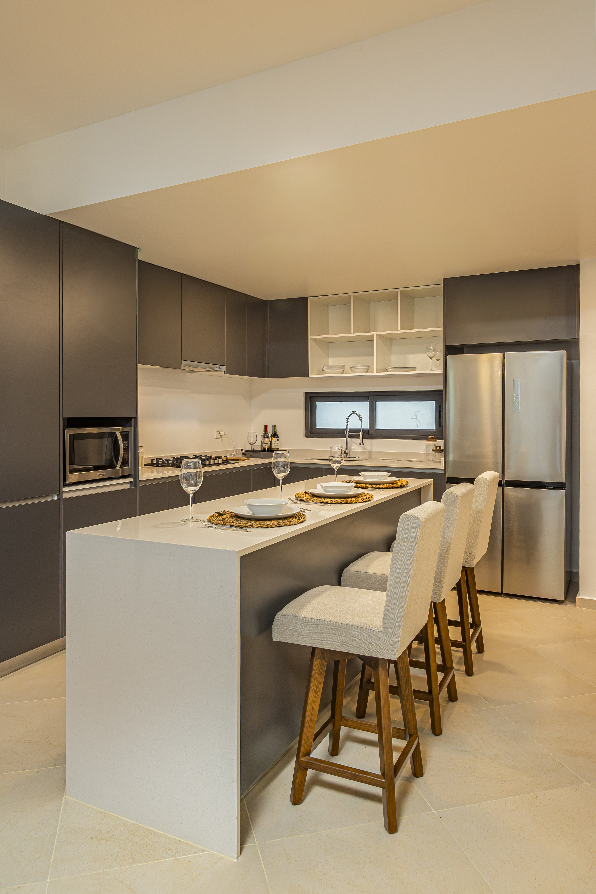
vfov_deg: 73.7
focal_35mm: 24
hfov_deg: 53.1
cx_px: 298
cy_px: 447
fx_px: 596
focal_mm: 16
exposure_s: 1/15
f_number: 8
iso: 320
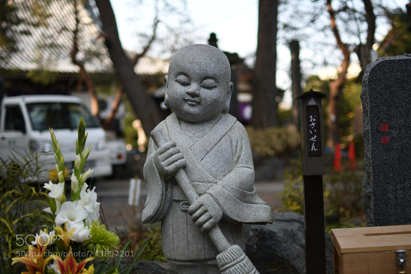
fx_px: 514
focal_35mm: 45
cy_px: 137
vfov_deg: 29.9
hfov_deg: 43.6
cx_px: 206
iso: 100
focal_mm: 30
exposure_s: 1/1250
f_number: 1.4
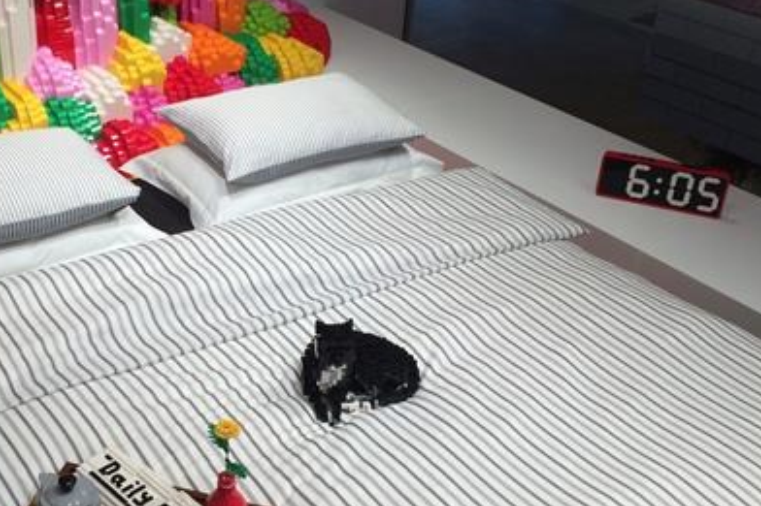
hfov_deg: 39.0
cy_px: 279
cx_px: 233
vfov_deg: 27.0
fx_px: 1056
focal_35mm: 50
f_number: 2.2
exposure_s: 1/100
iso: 40
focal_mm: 4.15
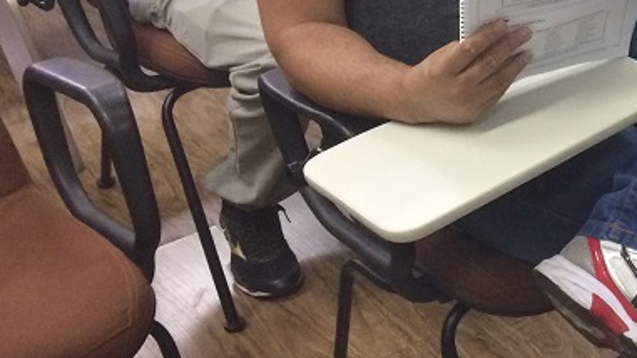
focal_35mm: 83
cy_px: -90
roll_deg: +1.1
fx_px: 1401
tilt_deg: -21.4
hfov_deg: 22.8
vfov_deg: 14.0
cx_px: 829
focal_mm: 4.15
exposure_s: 1/30
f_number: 2.2
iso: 200
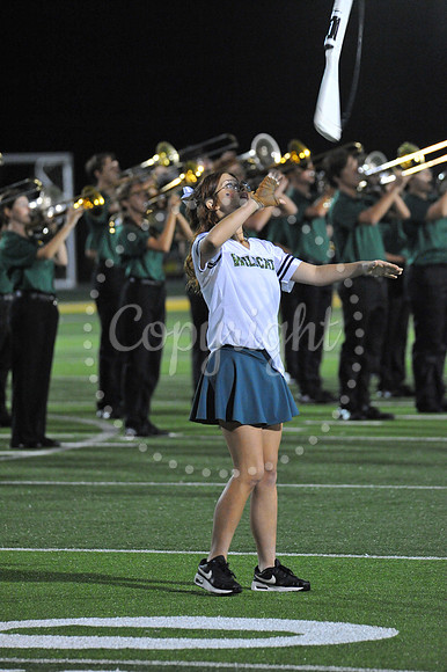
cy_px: 336
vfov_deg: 6.9
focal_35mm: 300
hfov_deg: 4.6
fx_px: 5594
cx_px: 224
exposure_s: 1/200
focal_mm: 300
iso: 6400
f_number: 5.6
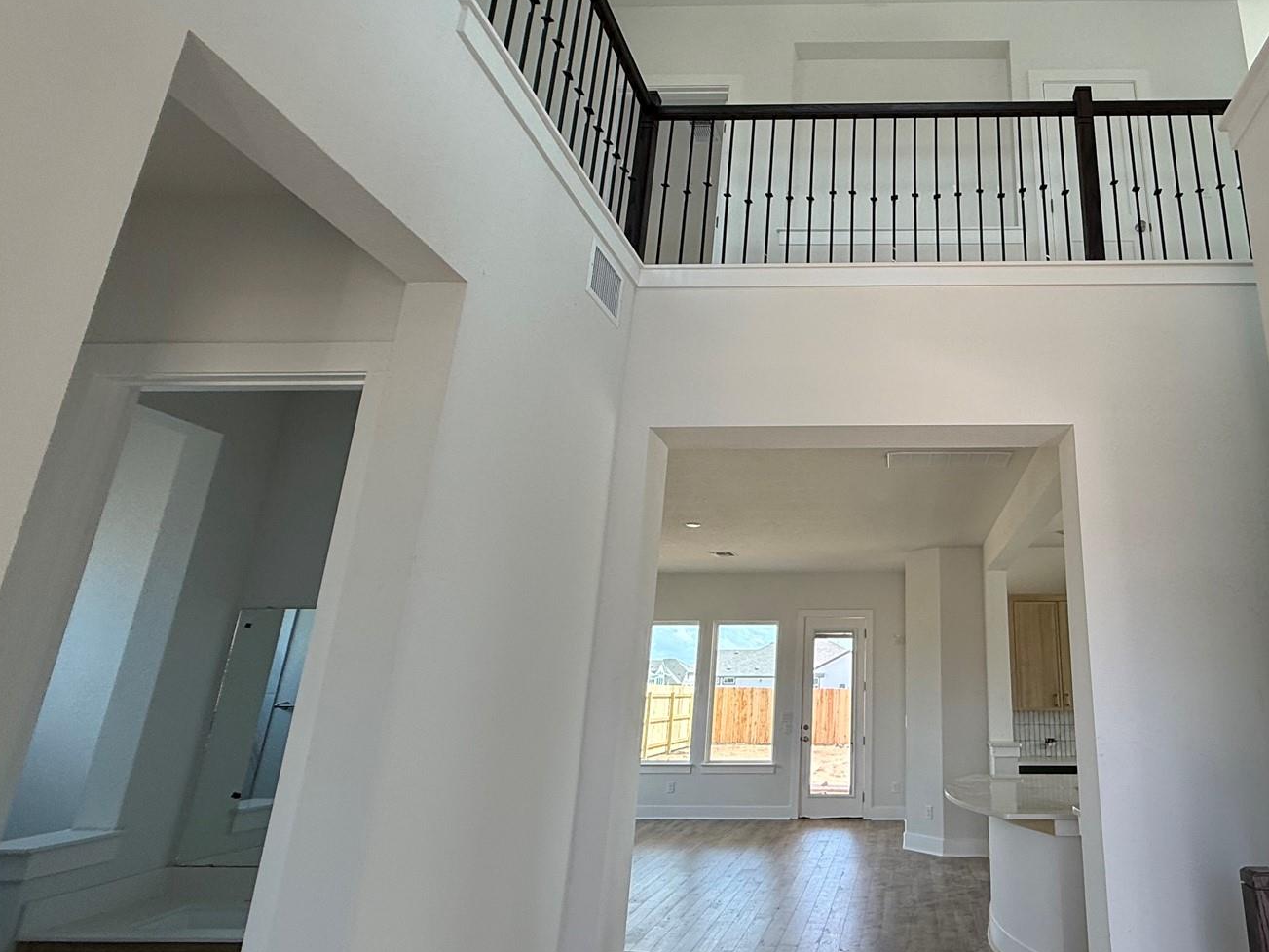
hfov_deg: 72.8
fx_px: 806
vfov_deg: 60.9
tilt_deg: +16.8
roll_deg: -0.5
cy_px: 425
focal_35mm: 22
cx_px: 896
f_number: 2.2
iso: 64
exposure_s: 1/147
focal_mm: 2.22
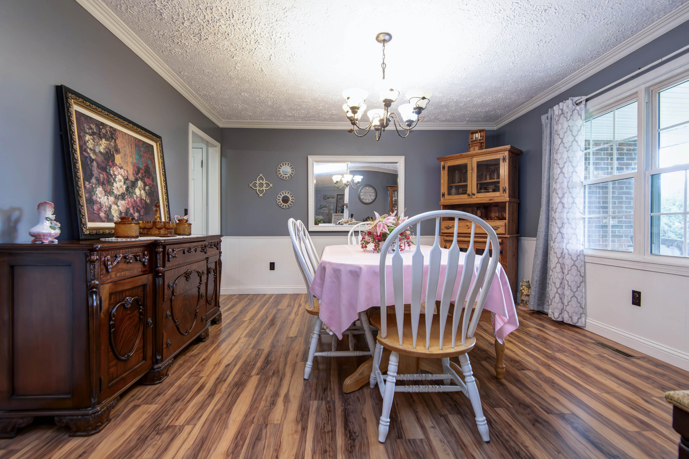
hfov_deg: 96.7
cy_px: 230
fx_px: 306
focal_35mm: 16
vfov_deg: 73.7
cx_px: 344
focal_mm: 16
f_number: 6.7
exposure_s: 1/2
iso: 200
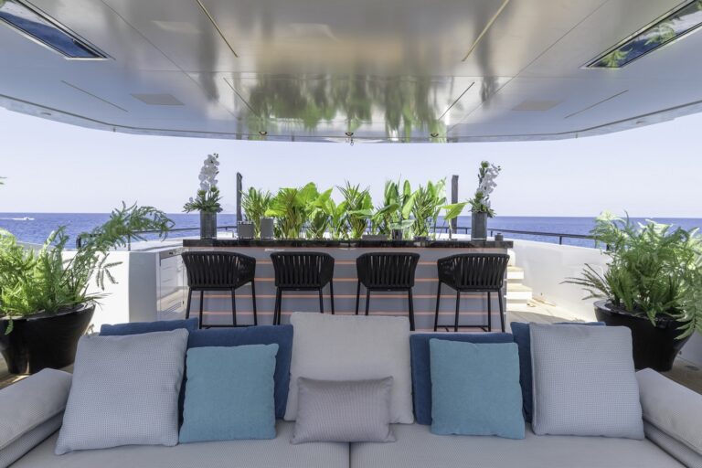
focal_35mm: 21
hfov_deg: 81.2
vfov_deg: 59.5
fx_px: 409
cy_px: 234
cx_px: 351
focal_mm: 21
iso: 100
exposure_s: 1/50
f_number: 13
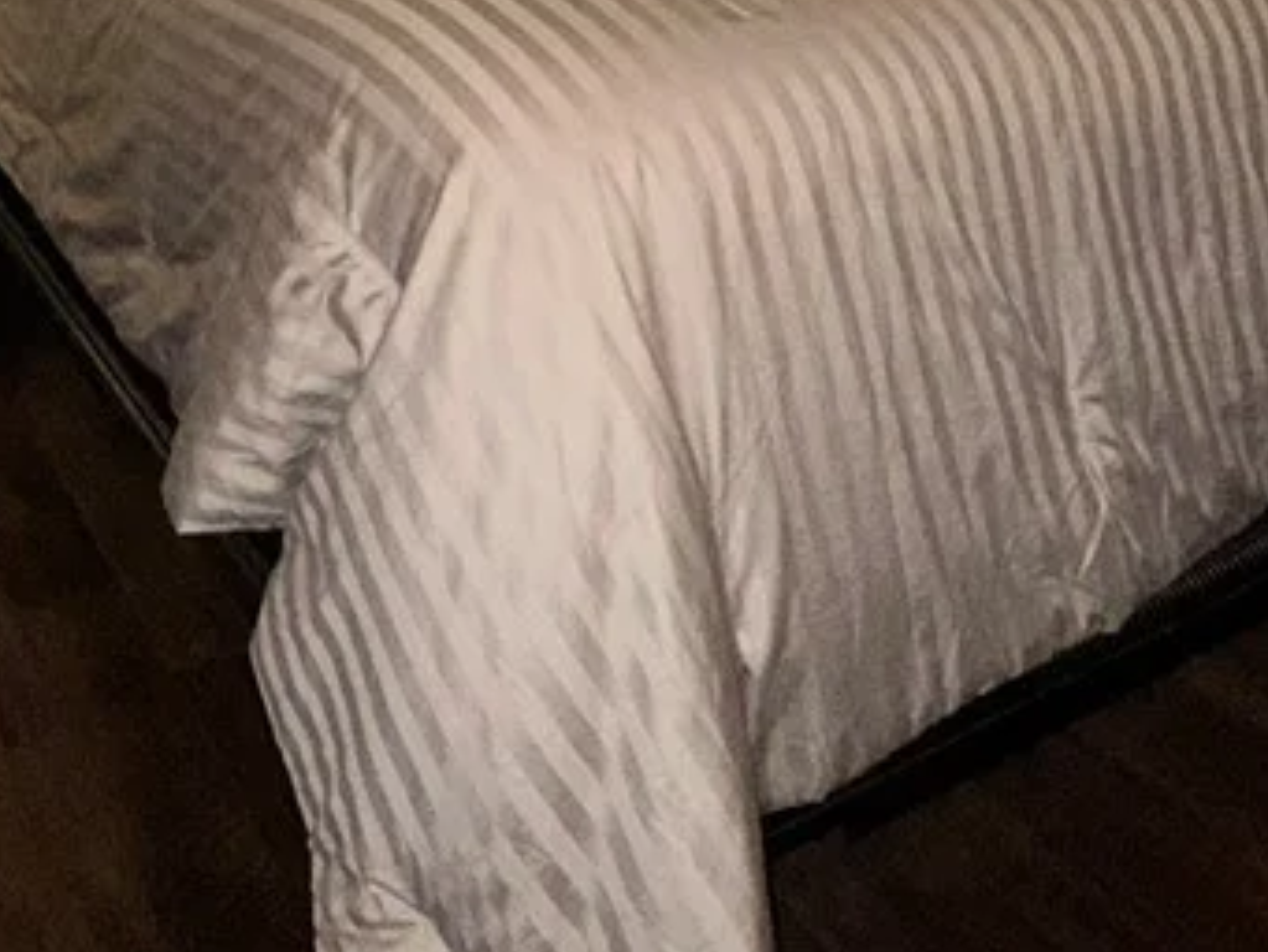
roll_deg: +0.6
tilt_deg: -7.3
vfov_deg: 29.4
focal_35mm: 42
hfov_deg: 43.7
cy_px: -205
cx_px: 364
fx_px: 1539
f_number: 2.2
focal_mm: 2.22
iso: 160
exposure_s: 1/60
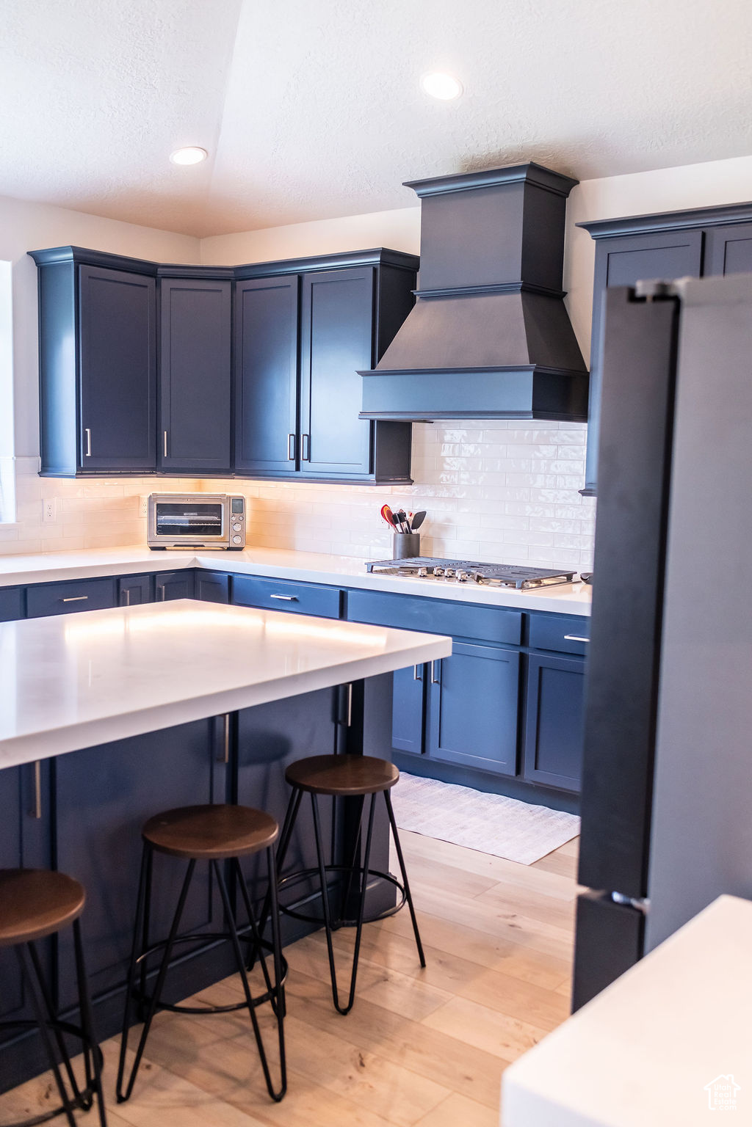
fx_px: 1097
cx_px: 376
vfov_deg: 54.4
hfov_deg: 37.9
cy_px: 564
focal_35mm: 35
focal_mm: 35
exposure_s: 1/250
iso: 800
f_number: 3.2
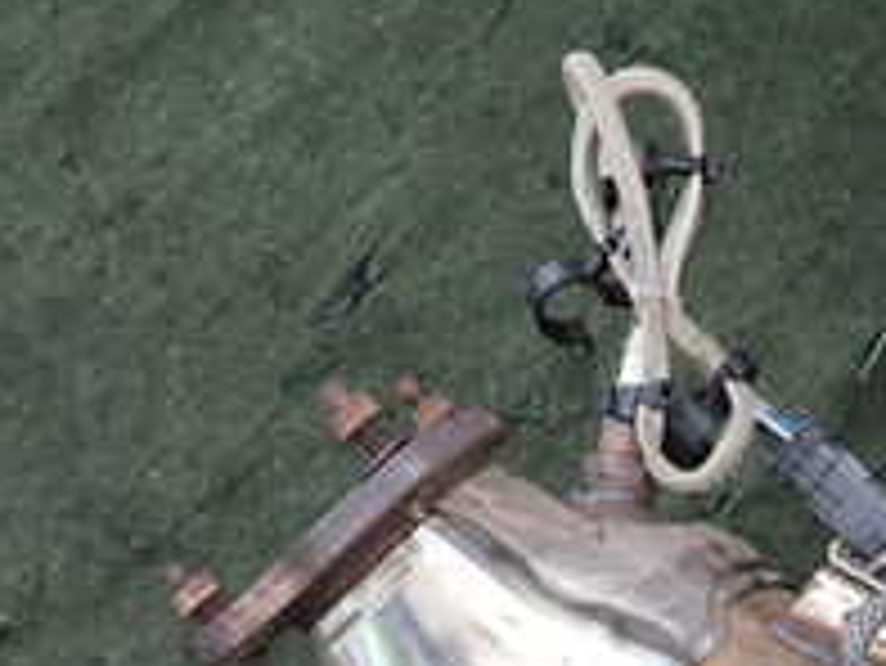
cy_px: 698
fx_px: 1946
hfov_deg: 24.7
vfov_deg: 18.8
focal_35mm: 76
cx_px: 832
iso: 200
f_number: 2
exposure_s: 1/50
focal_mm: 4.5
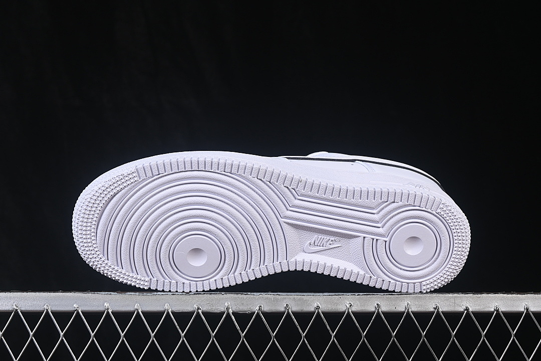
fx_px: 1127
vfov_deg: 18.2
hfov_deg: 27.0
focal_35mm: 75
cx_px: 270
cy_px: 180
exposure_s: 1/80
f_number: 8
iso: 160
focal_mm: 50
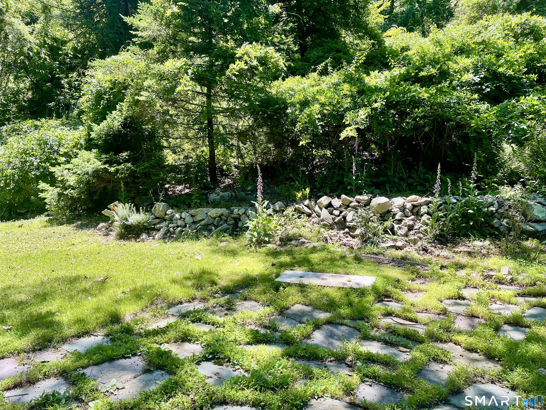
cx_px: 273
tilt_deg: -7.4
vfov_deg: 54.9
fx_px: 394
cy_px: 205
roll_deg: +0.4
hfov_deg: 69.4
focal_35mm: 25
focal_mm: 5.1
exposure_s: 1/440
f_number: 1.6
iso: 32
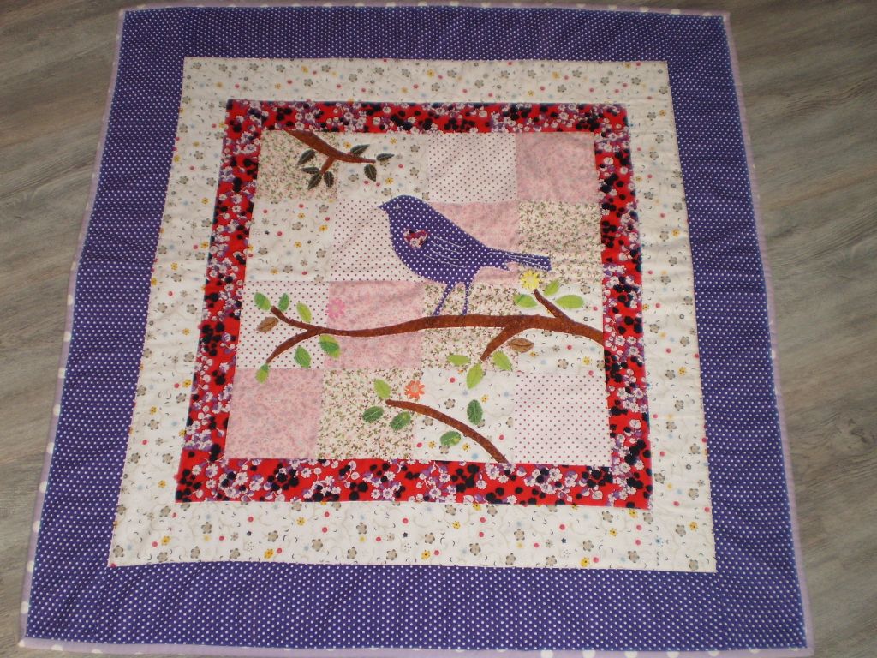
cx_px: 438
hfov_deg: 51.4
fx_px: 912
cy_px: 329
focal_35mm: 36
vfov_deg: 39.7
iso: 125
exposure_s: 1/30
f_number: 3.1
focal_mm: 6.3
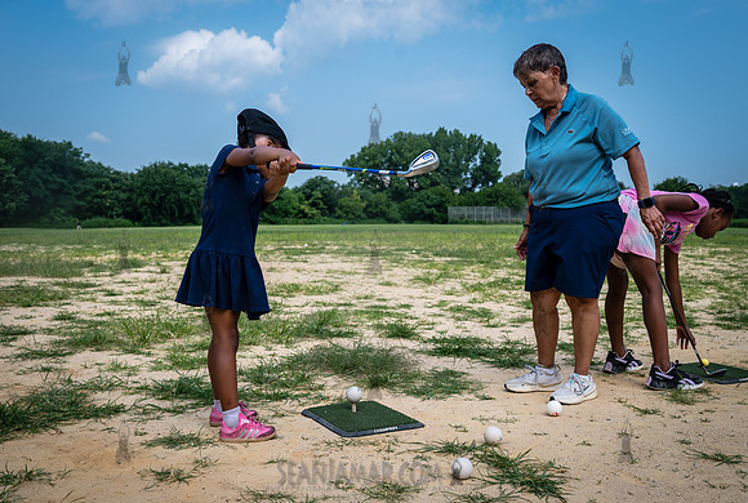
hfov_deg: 49.5
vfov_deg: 34.4
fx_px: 810
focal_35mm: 39
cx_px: 384
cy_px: 278
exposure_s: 1/1000
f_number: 5
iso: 160
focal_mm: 35
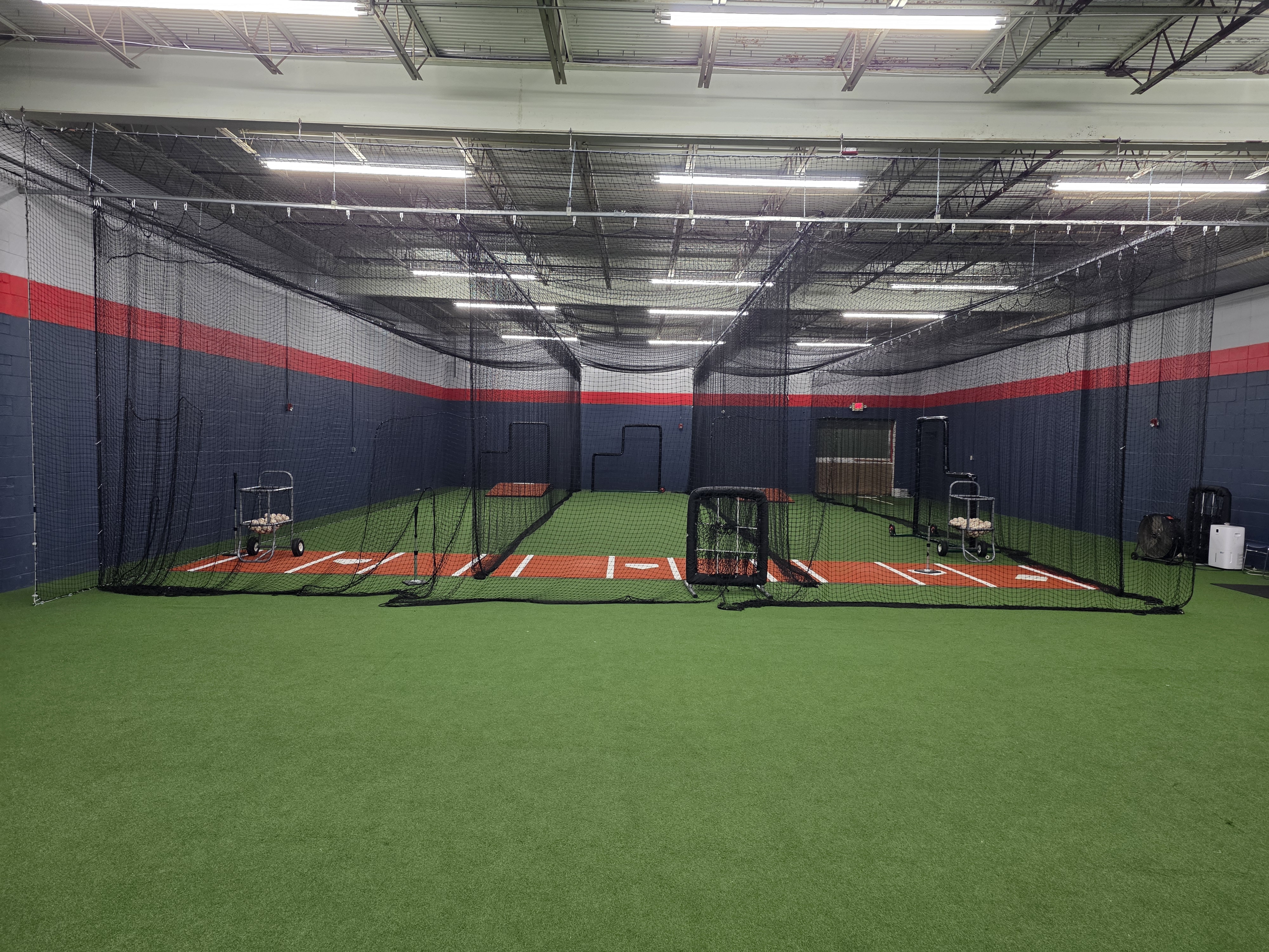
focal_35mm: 23
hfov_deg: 73.9
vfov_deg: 58.9
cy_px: 476
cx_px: 634
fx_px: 843
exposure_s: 1/120
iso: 320
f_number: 1.7
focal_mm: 6.25
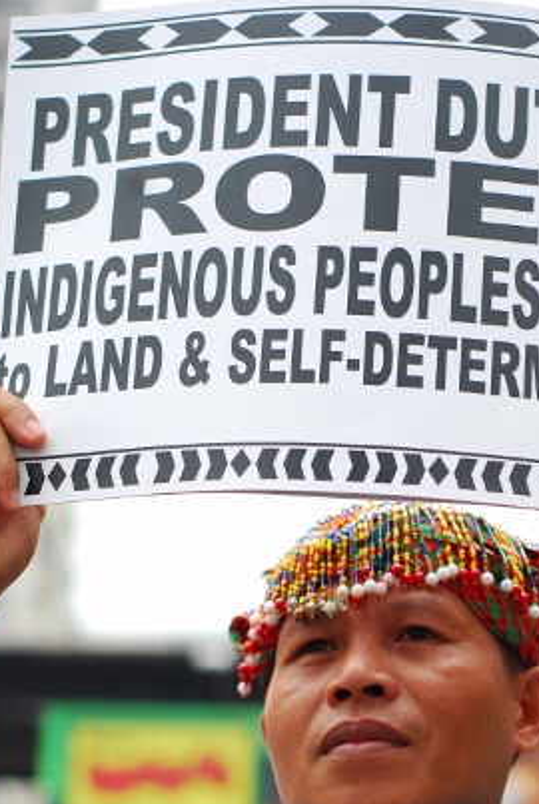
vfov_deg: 17.1
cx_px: 339
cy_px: 634
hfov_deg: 11.5
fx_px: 2663
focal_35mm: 119
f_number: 2.8
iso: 100
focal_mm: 50
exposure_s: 1/500
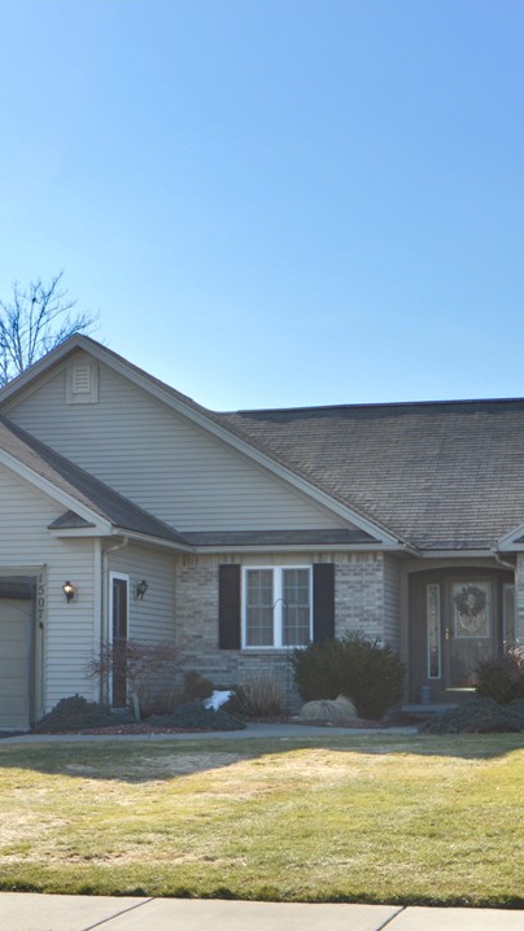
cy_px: 464
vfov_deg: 36.6
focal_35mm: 57
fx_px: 1408
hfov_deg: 21.0
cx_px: 173
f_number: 9
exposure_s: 1/200
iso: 100
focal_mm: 24
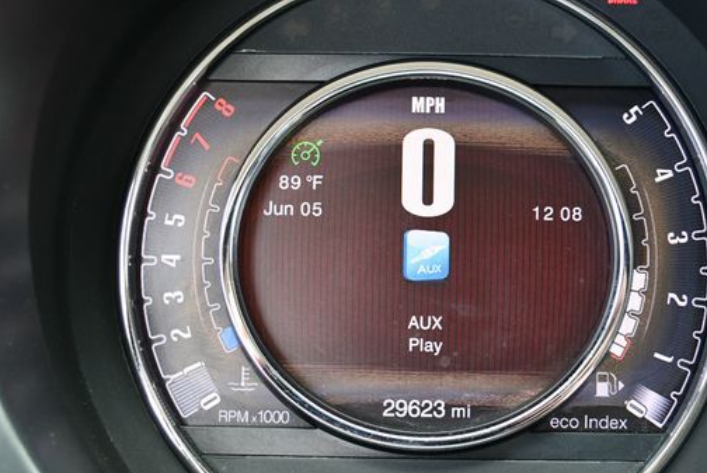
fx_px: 1297
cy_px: 254
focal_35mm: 66
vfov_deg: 20.6
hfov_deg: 30.5
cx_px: 400
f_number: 4.2
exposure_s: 1/160
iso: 800
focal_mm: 26
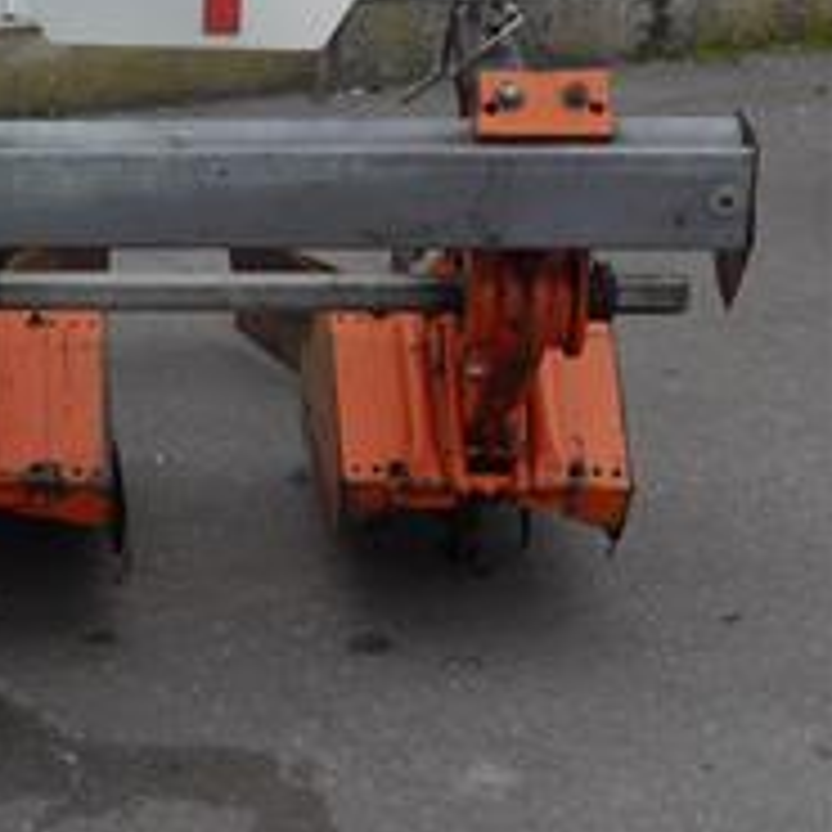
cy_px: 261
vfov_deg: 15.0
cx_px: -600
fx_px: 3154
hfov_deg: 13.6
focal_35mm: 116
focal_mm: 19
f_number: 5.6
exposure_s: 1/200
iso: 160
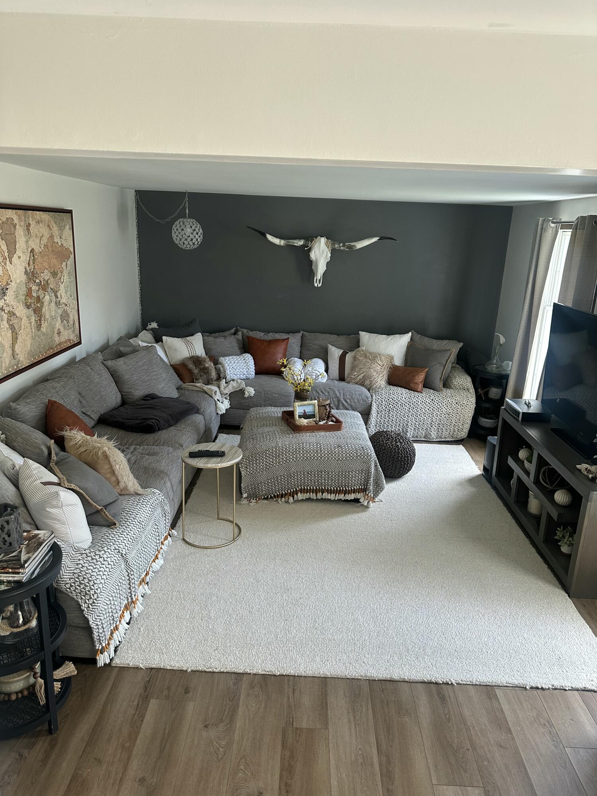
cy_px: 398
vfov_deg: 71.6
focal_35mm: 24
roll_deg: -3.6
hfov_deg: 56.8
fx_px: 552
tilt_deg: -16.7
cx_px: 298
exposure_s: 1/121
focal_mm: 6.86
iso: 200
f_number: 1.78
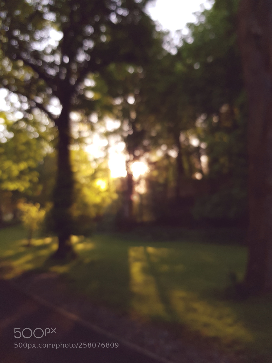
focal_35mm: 26
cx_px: 136
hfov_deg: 53.1
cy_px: 182
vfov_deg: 67.3
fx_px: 272
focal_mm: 4.2
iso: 100
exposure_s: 1/350
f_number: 1.7
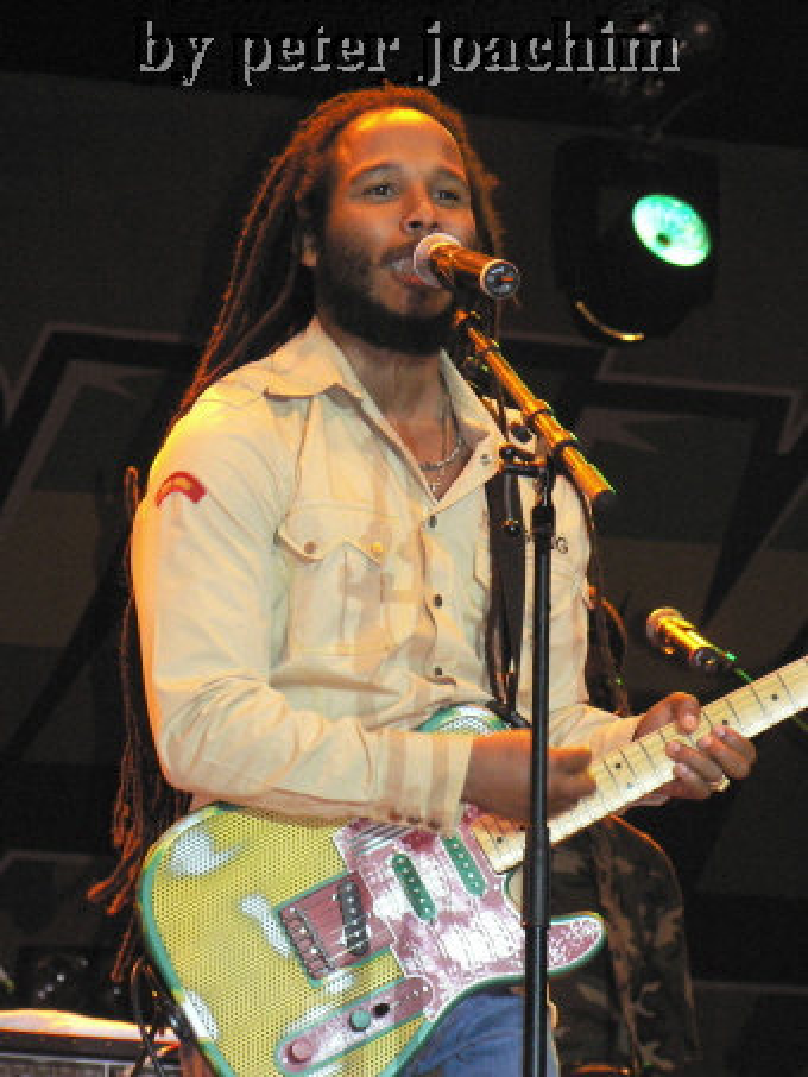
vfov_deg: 10.3
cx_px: 404
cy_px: 538
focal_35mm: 192
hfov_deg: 7.7
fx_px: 5973
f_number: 3.3
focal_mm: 32.9
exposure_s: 1/60
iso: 400
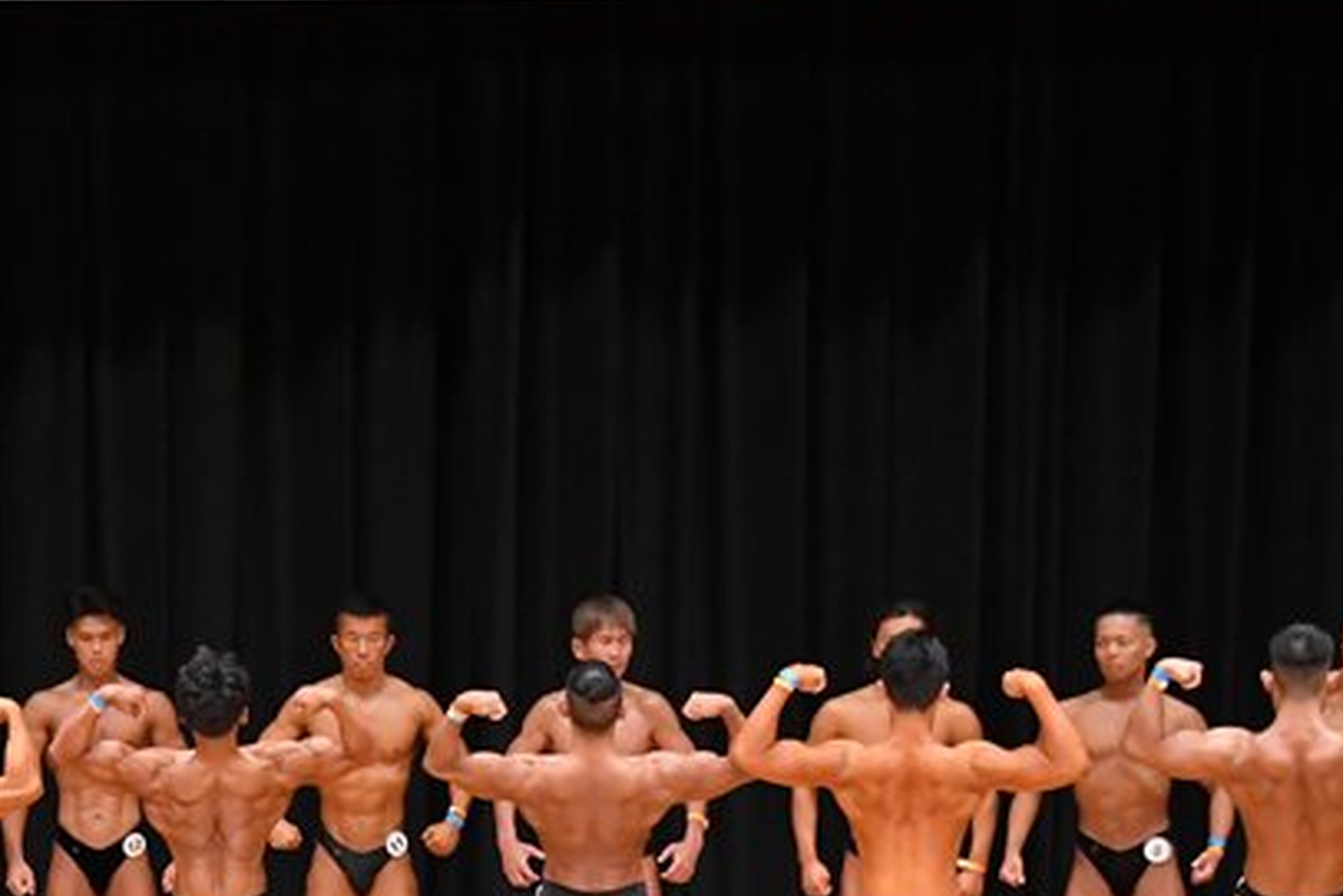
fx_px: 7687
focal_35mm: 206
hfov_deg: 9.9
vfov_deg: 6.7
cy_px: 827
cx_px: 187
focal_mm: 72
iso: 5000
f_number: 5.6
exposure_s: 1/400
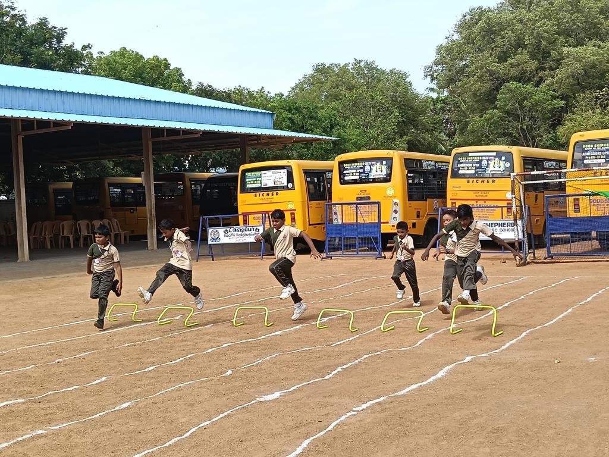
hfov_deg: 39.7
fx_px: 844
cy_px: 228
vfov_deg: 30.3
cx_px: 304
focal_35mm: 48
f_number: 1.8
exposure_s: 1/392
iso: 50
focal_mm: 3.98
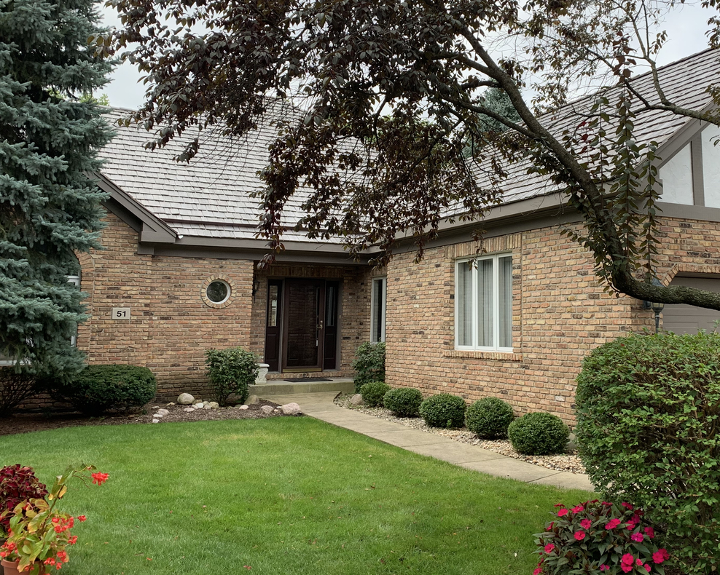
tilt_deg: +8.2
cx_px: 461
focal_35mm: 37
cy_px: 218
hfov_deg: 48.5
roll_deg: -0.2
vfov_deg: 39.9
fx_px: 788
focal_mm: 4.25
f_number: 1.8
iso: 25
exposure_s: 1/317
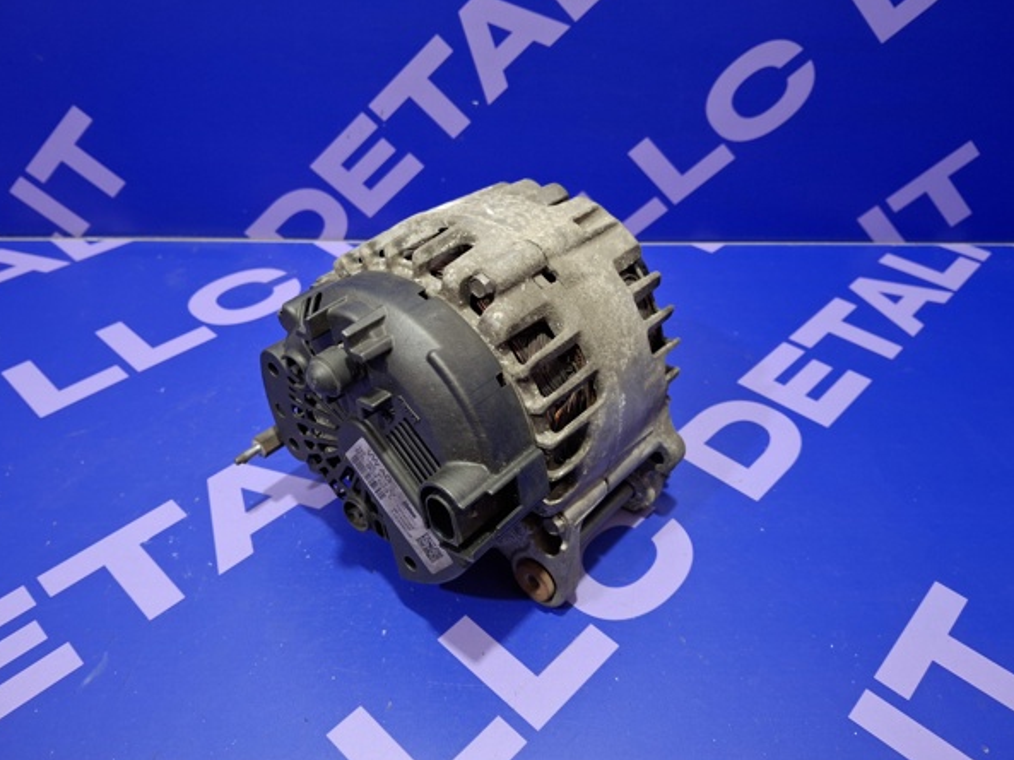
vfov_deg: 51.3
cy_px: 353
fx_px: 790
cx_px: 480
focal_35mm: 27
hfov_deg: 65.3
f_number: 1.8
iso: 250
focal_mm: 4.69
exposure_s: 1/40
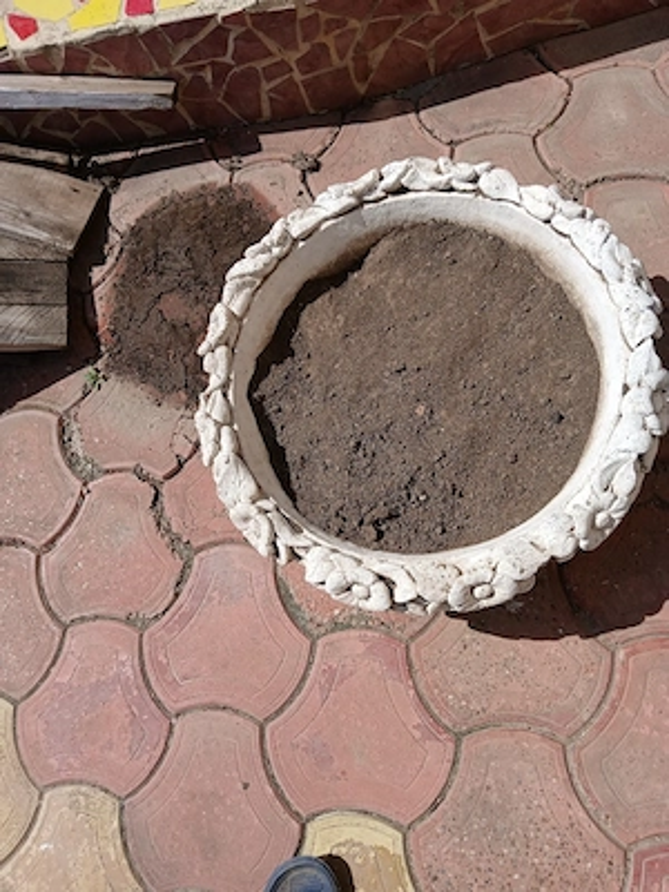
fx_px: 670
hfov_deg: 53.1
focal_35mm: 26
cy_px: 446
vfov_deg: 67.3
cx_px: 334
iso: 20
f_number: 1.8
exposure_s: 1/833
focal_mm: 3.98
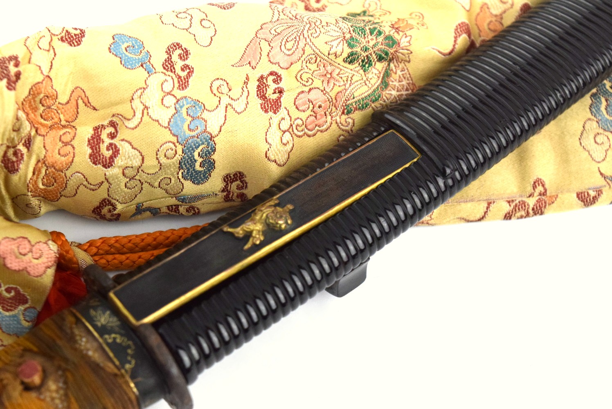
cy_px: 204
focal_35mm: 82
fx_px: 1404
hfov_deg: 24.6
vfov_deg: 16.6
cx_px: 306
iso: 1600
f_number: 5.6
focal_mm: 55
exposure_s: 1/3200
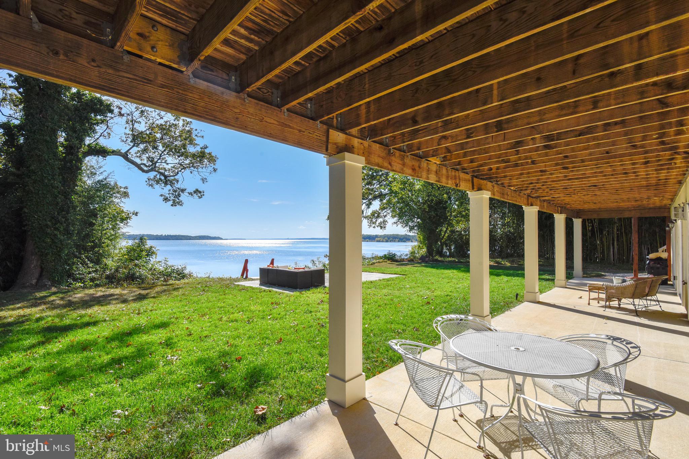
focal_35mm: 16
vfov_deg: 73.7
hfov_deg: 96.7
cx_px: 344
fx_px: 306
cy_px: 230
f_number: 11
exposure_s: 1/500
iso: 400
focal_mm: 16
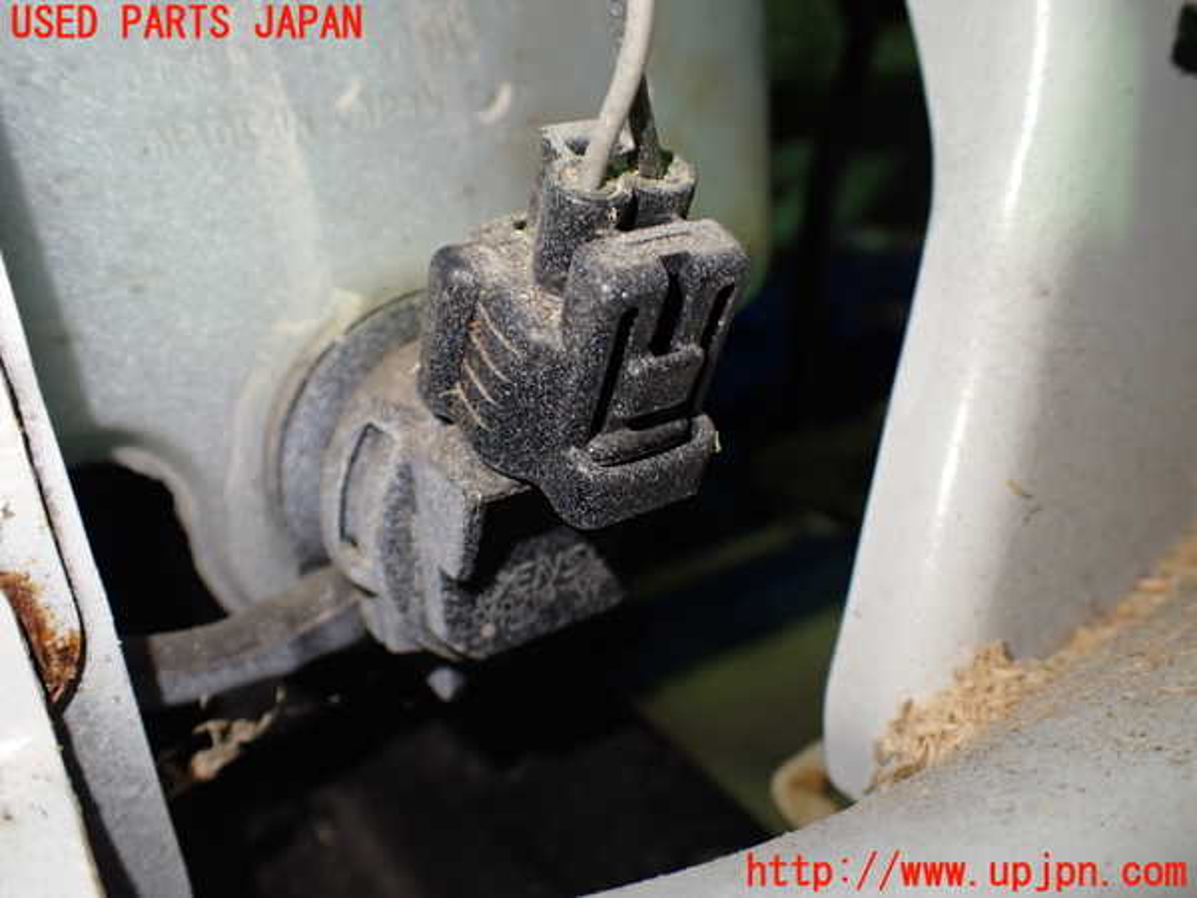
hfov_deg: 60.0
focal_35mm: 30
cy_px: 449
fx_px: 1037
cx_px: 598
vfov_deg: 46.8
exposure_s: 1/125
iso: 320
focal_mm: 5.4
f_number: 2.3
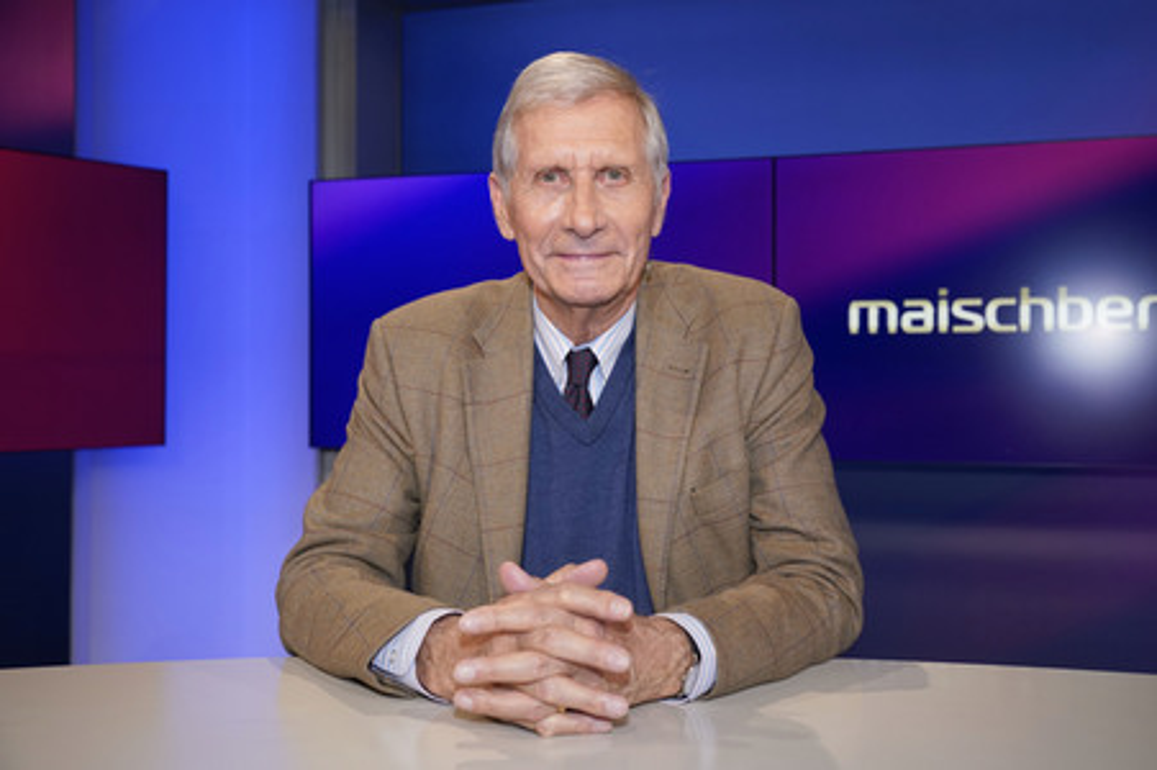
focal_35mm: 38
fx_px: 1220
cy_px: 385
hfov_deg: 50.7
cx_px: 578
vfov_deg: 35.0
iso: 1600
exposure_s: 1/125
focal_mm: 38
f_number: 5
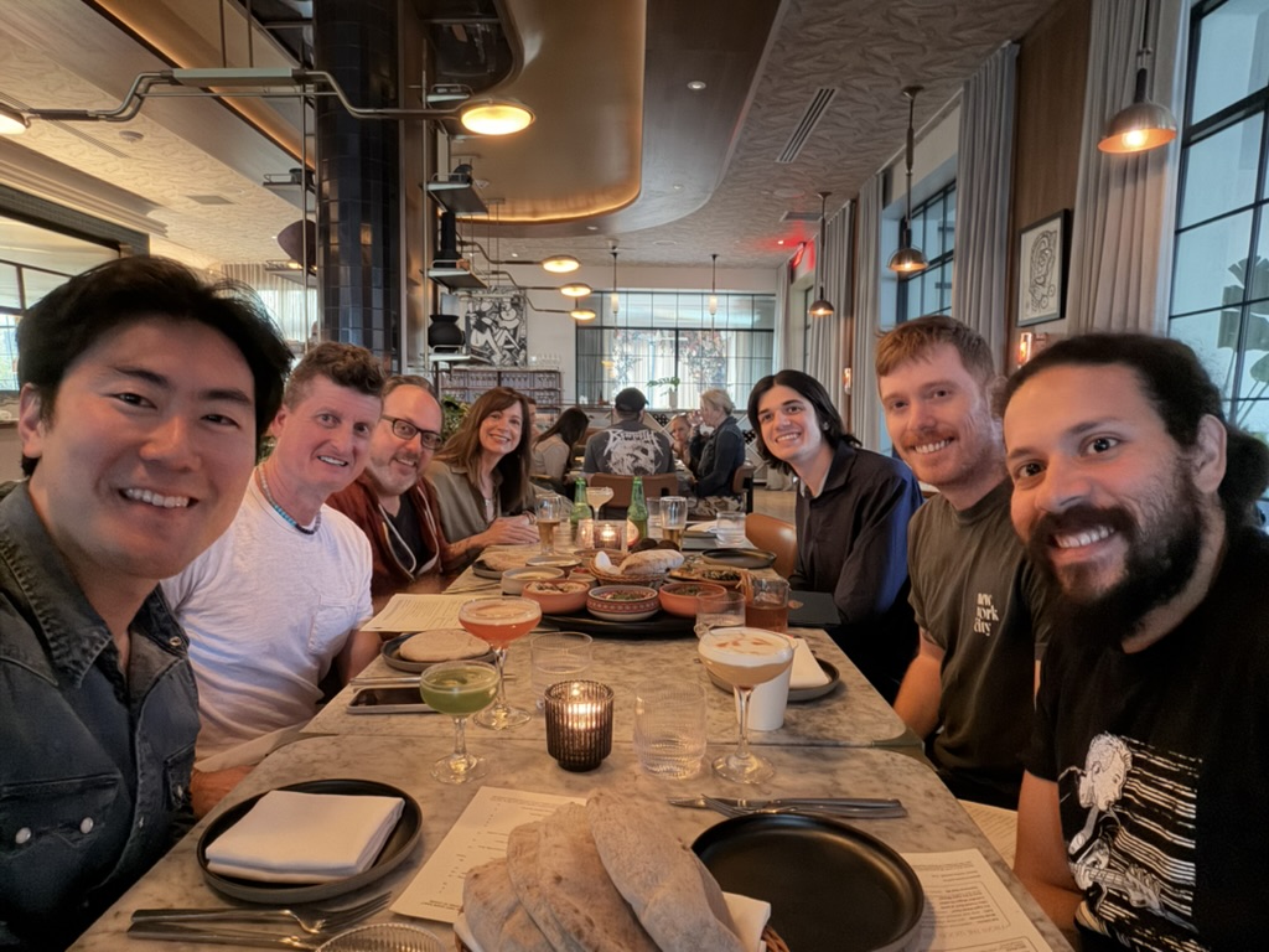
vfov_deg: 66.0
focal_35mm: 20
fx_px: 733
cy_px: 476
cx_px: 634
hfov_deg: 81.7
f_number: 1.9
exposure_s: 1/15
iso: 1600
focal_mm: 2.71
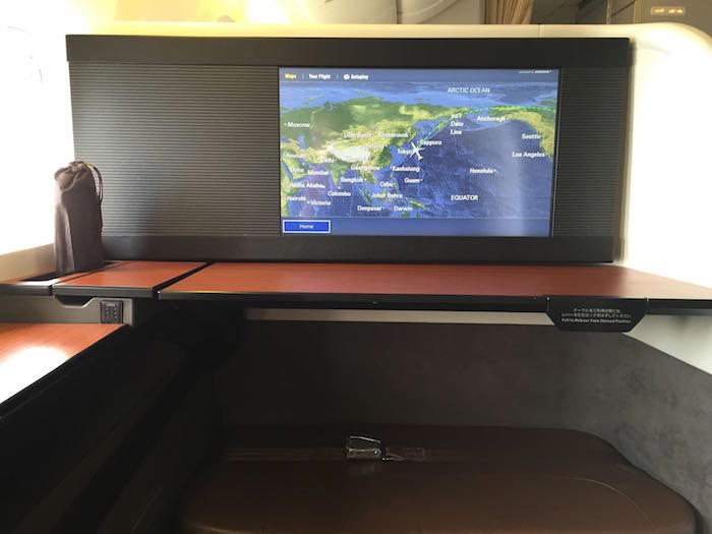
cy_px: 267
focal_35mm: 29
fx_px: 596
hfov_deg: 61.7
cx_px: 356
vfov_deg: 48.2
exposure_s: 1/30
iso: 80
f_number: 2.2
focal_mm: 4.15
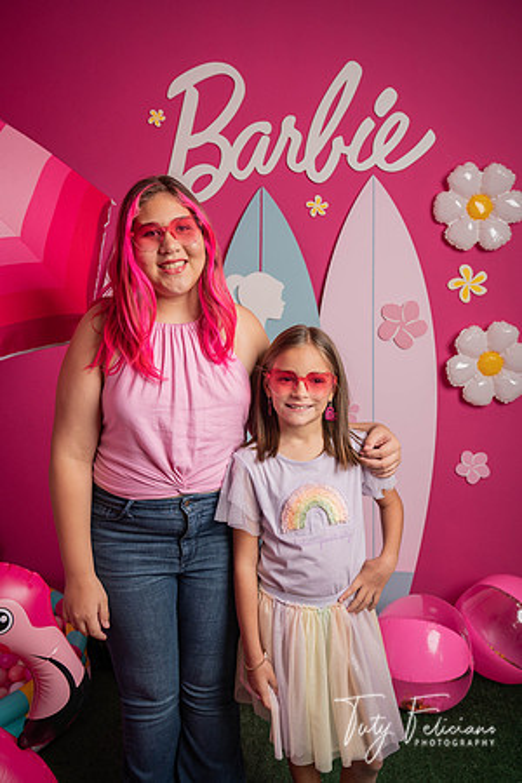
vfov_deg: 60.3
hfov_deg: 42.3
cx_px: 261
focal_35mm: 31
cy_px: 392
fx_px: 674
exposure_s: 1/100
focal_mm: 31
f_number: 4.5
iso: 200
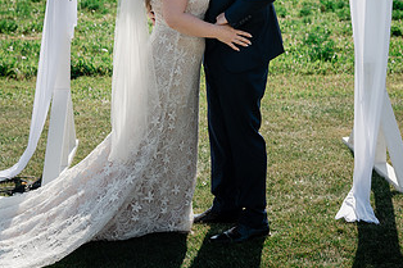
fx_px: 828
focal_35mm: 74
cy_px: 25
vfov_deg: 18.1
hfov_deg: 27.3
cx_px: 223
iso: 250
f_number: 3.5
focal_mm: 40
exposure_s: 1/200
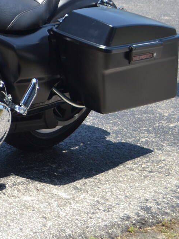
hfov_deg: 12.0
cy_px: 23
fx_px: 787
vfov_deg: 17.0
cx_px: -138
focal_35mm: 114
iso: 100
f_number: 4.2
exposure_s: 1/400
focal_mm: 26
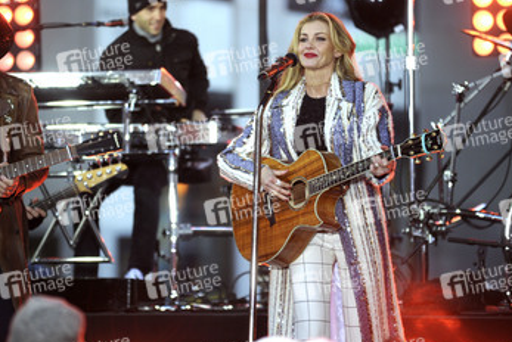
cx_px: 202
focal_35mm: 259
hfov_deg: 7.9
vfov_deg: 5.3
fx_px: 3687
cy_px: 171
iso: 1000
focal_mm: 200
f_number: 3.2
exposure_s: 1/500
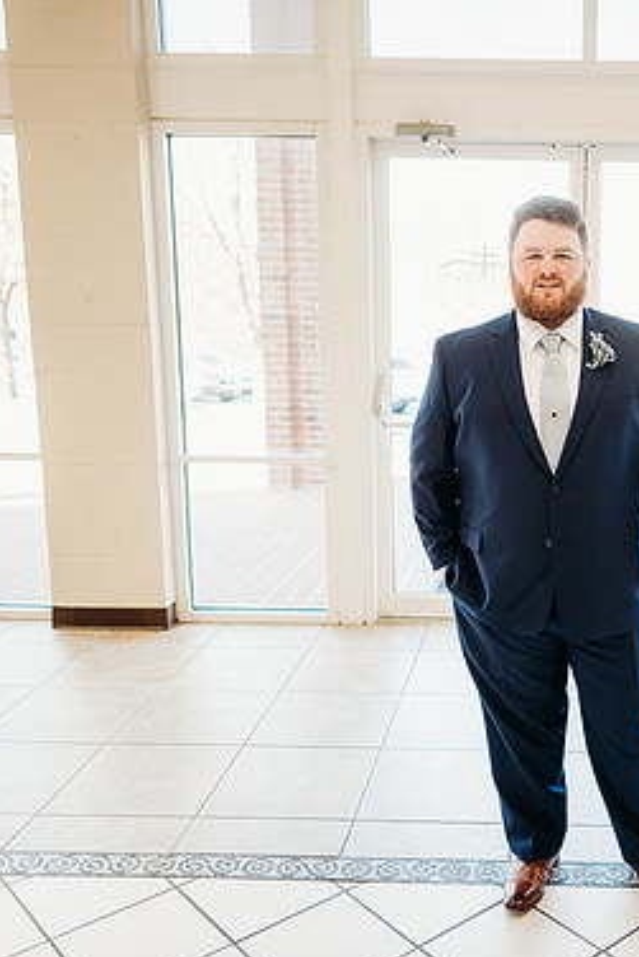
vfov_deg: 51.9
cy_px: 490
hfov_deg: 34.4
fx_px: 984
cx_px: 547
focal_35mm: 37
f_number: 1.8
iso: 320
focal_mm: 24
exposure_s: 1/160
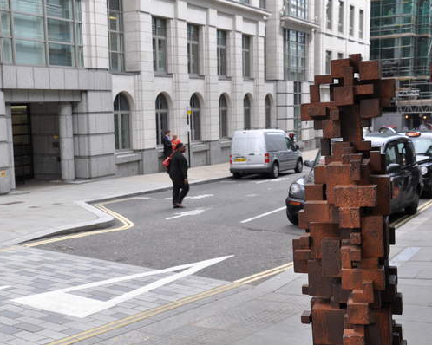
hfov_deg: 39.5
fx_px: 601
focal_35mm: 47
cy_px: 181
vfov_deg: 32.1
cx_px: 183
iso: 200
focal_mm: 26
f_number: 8
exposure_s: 1/60
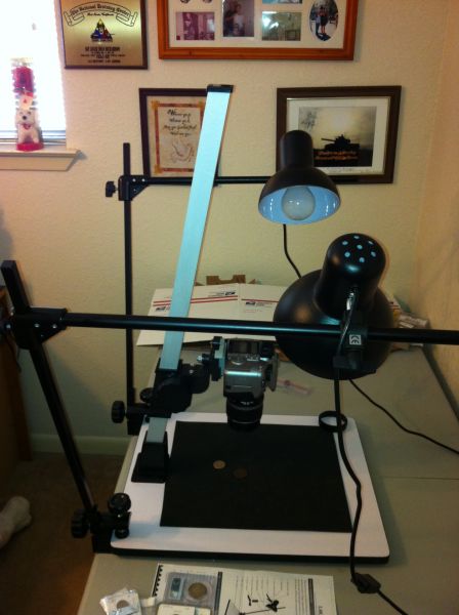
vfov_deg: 52.7
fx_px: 621
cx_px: 230
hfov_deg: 40.6
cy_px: 308
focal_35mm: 35
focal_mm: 3.85
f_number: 2.8
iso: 160
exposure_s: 1/15
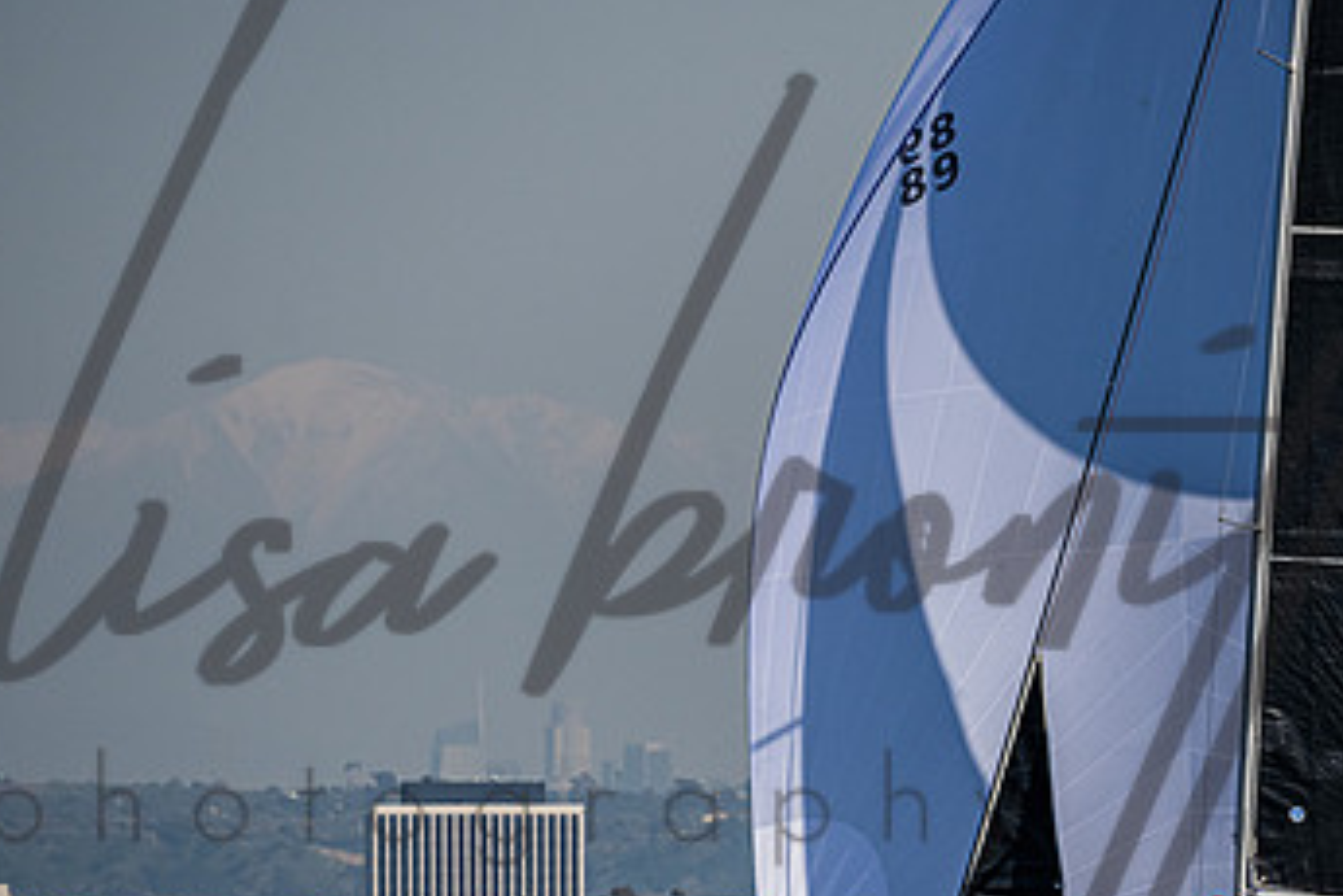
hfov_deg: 3.6
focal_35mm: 577
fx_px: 21524
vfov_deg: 2.4
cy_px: 526
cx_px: 821
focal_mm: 300
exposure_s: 1/6400
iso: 400
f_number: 5.3
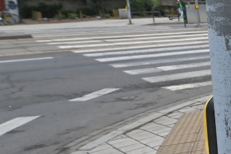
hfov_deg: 20.7
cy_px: 82
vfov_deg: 21.9
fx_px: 398
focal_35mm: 62
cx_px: 430
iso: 100
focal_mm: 14
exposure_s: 1/400
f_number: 7.1
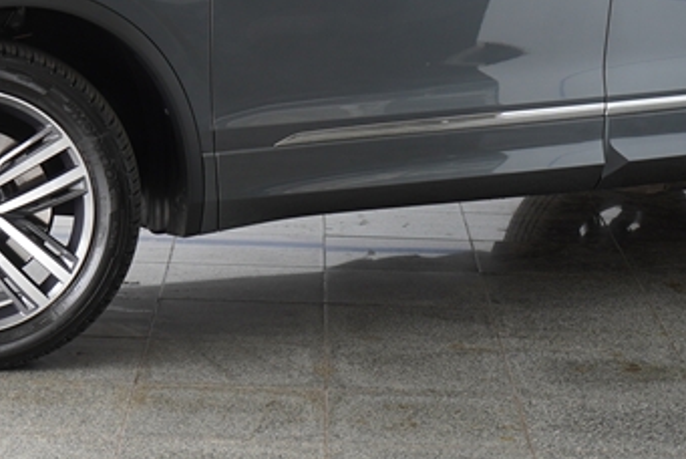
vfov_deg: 10.4
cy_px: -15
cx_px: 364
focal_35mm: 130
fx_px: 2489
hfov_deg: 15.7
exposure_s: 1/60
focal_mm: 29
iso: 125
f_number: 4
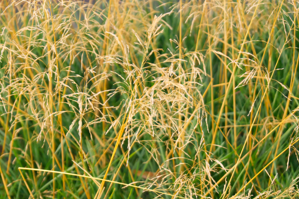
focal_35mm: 112
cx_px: 146
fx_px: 928
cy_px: 131
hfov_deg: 18.3
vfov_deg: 12.3
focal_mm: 55
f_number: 5.6
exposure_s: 1/500
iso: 2500
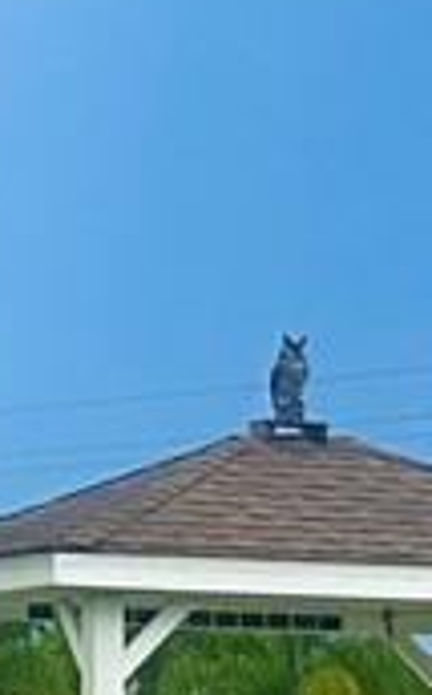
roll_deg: -2.3
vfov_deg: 8.8
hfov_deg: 5.4
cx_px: -311
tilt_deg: +10.2
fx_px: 4479
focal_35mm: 237
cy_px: 40
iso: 80
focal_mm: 6.86
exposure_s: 1/4016
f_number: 1.78
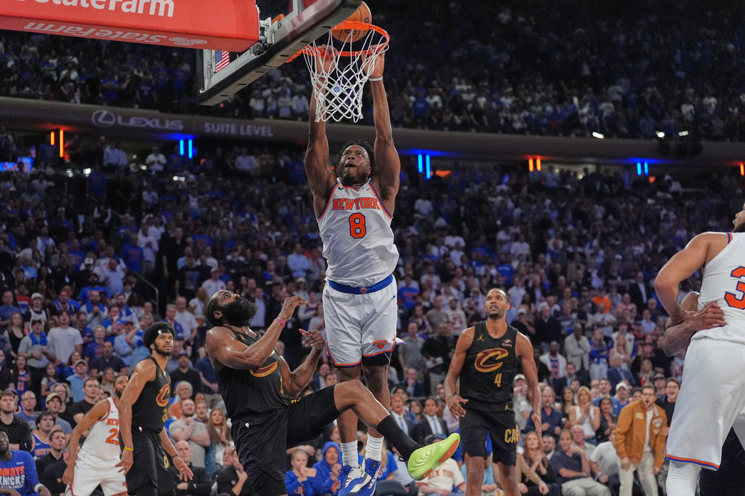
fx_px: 1448
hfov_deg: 28.9
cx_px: 372
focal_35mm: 70
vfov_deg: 19.4
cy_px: 248
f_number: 2.8
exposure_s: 1/2000
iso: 4000
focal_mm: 70
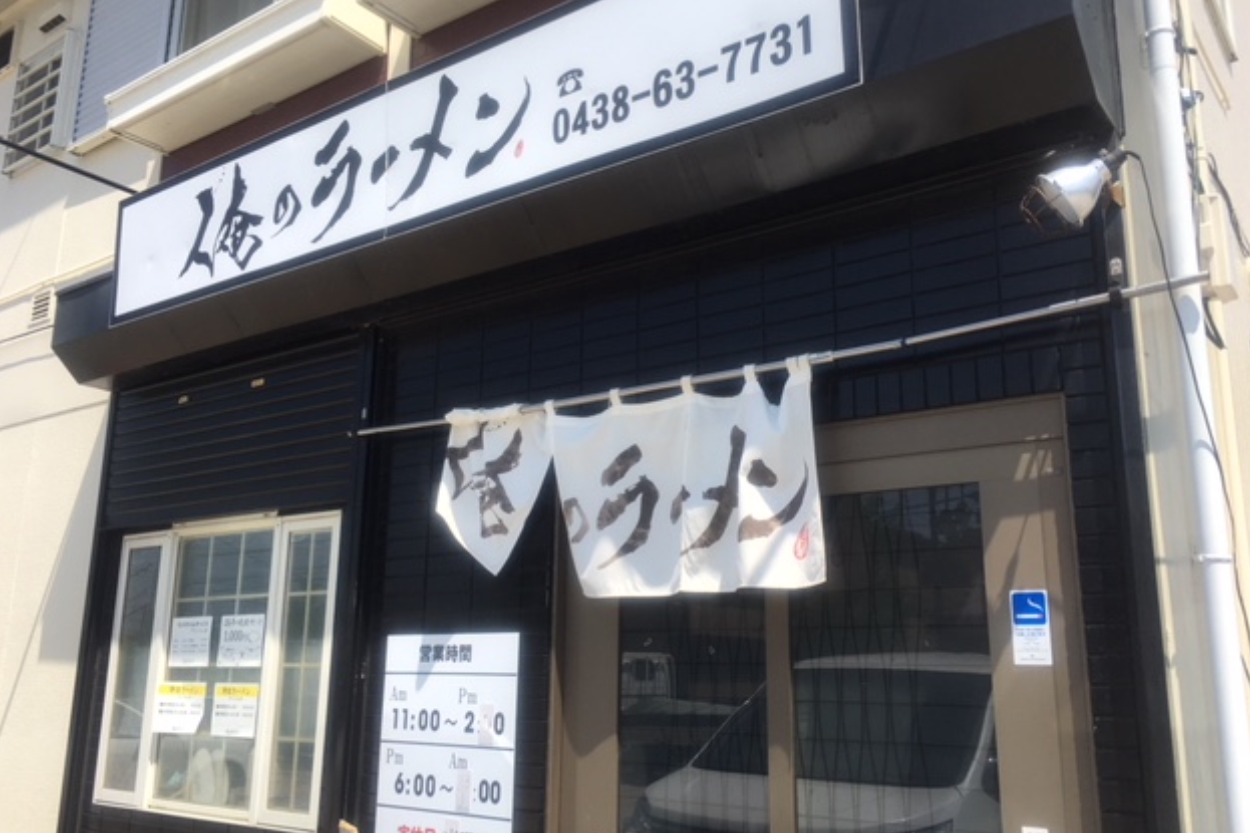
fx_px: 1076
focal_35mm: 31
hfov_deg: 60.3
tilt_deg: +14.4
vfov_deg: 42.3
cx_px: 636
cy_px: 434
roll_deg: -1.6
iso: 25
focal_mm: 4.15
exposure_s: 1/1374
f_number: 2.2
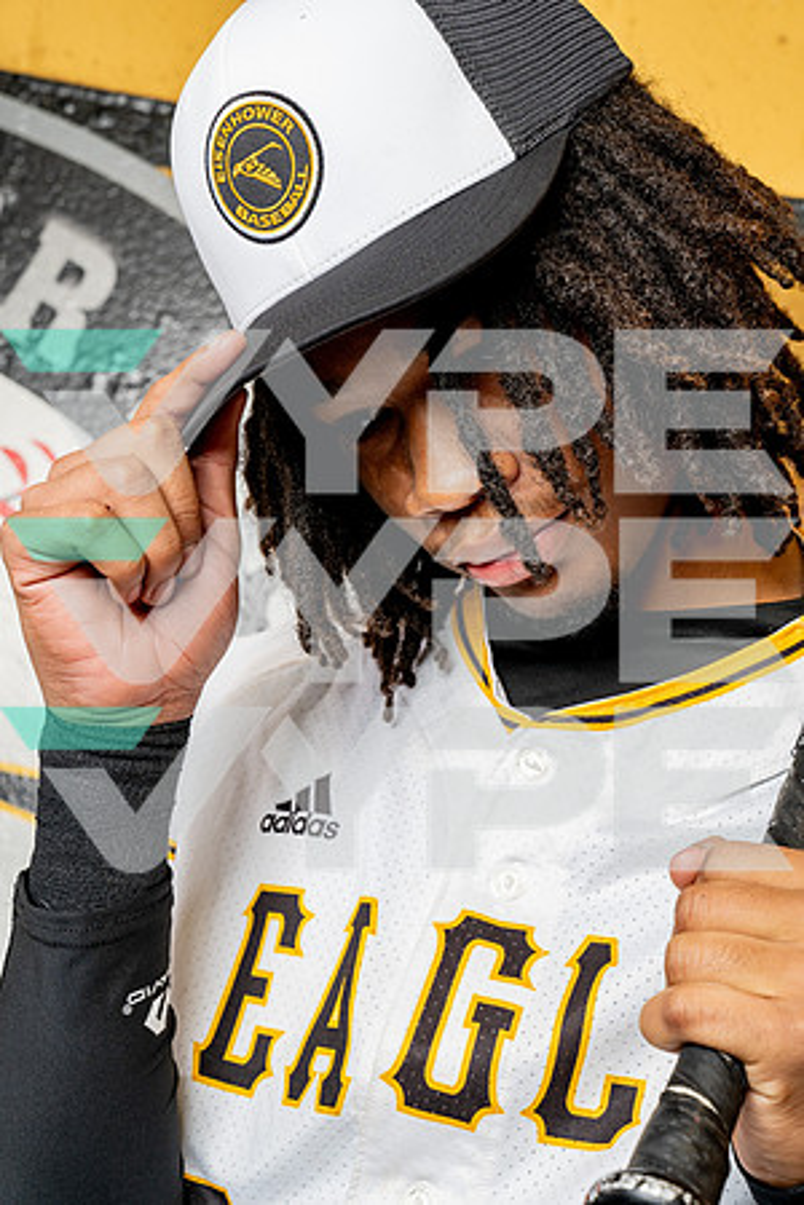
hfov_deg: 21.2
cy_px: 602
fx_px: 2144
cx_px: 402
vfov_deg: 31.4
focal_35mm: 64
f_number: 8
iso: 400
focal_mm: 64
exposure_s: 1/200
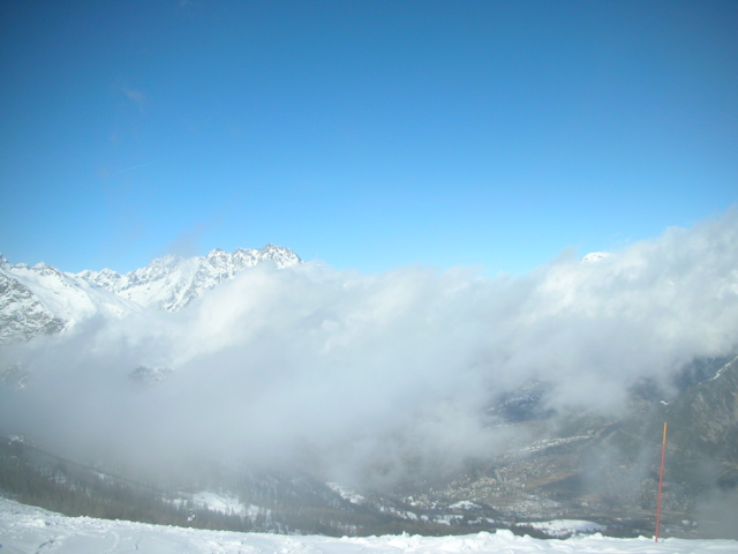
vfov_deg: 40.7
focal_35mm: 35
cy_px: 277
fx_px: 746
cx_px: 369
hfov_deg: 52.6
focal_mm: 5.8
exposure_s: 1/250
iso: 50
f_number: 8.5
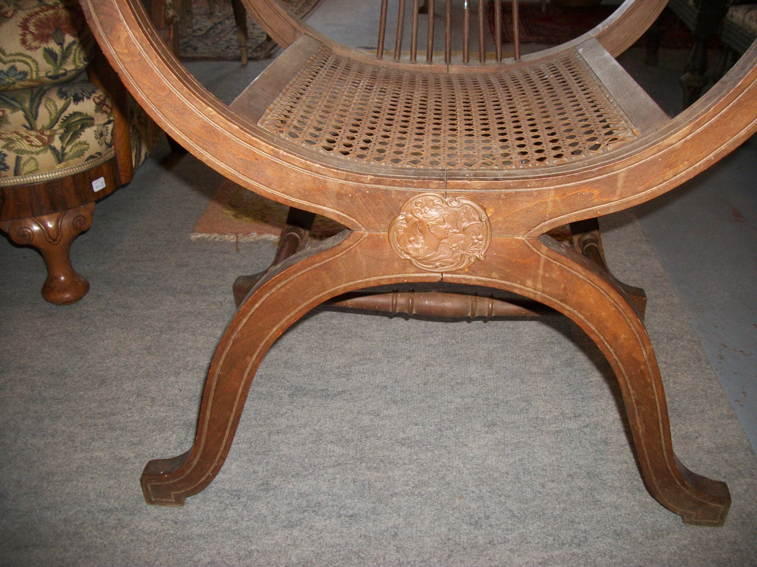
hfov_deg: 56.8
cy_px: 284
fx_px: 700
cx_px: 378
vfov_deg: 44.2
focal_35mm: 32
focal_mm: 5.7
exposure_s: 1/60
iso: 160
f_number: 2.9
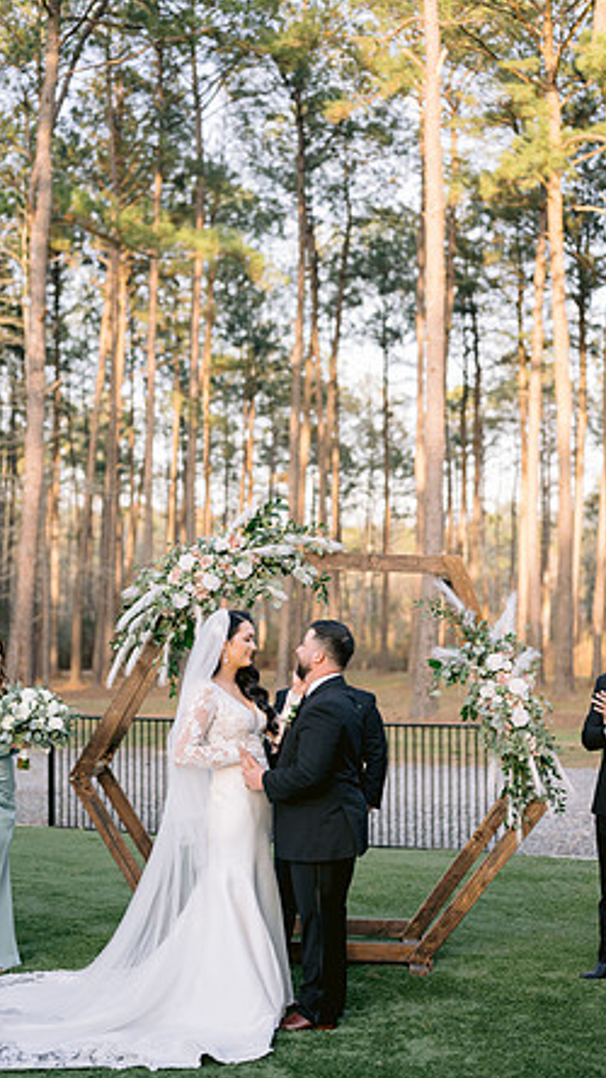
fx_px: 1515
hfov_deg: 22.6
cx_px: 257
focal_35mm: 53
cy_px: 540
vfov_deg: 39.2
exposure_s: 1/800
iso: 400
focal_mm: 50
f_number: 2.2
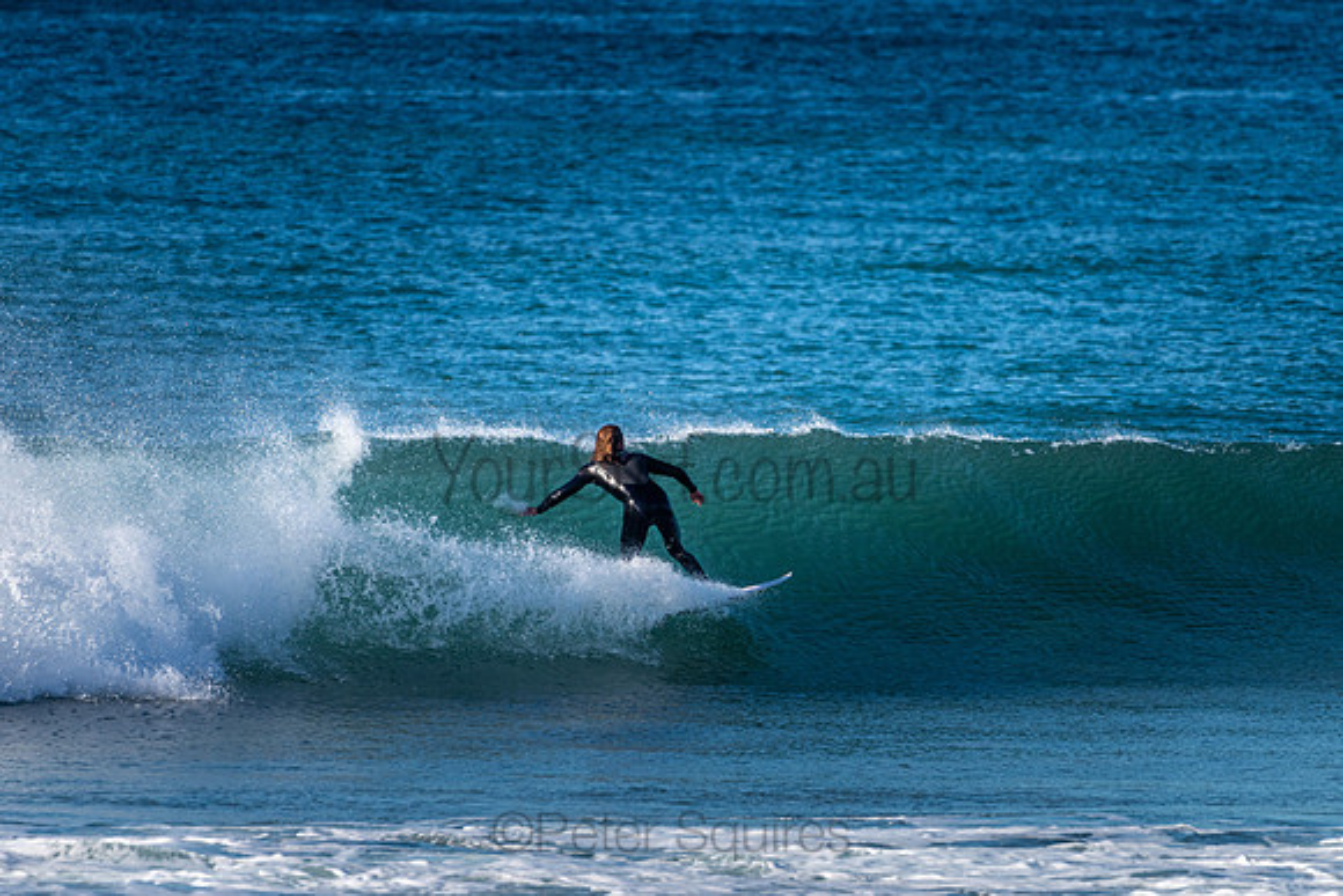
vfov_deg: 2.2
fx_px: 22859
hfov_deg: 3.4
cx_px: 698
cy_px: 549
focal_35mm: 613
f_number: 5.6
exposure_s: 1/2000
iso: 220
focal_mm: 500
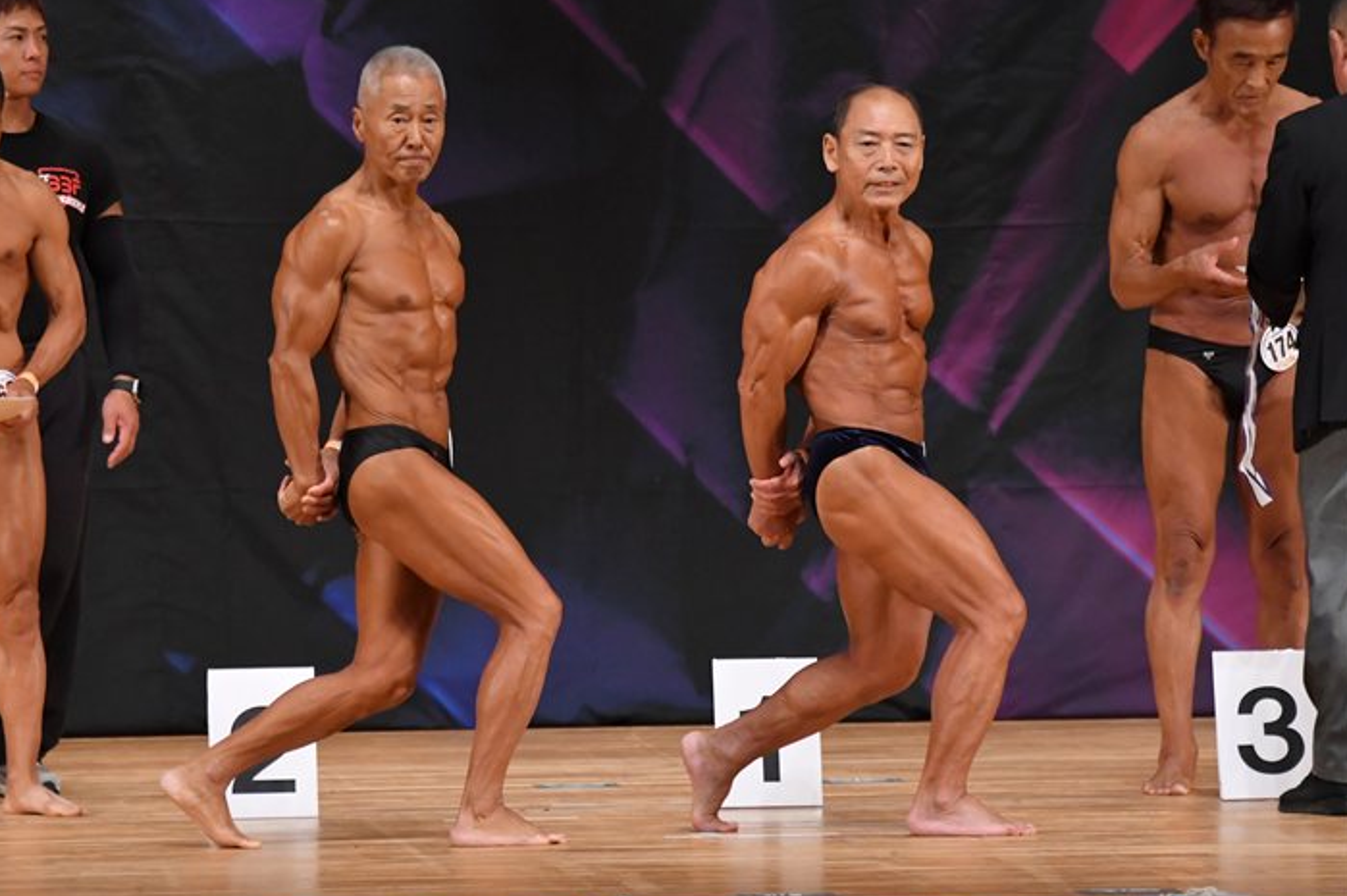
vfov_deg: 4.3
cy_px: 430
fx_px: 11815
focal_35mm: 316
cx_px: 608
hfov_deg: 6.5
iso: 4000
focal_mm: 190
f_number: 5.6
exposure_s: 1/400
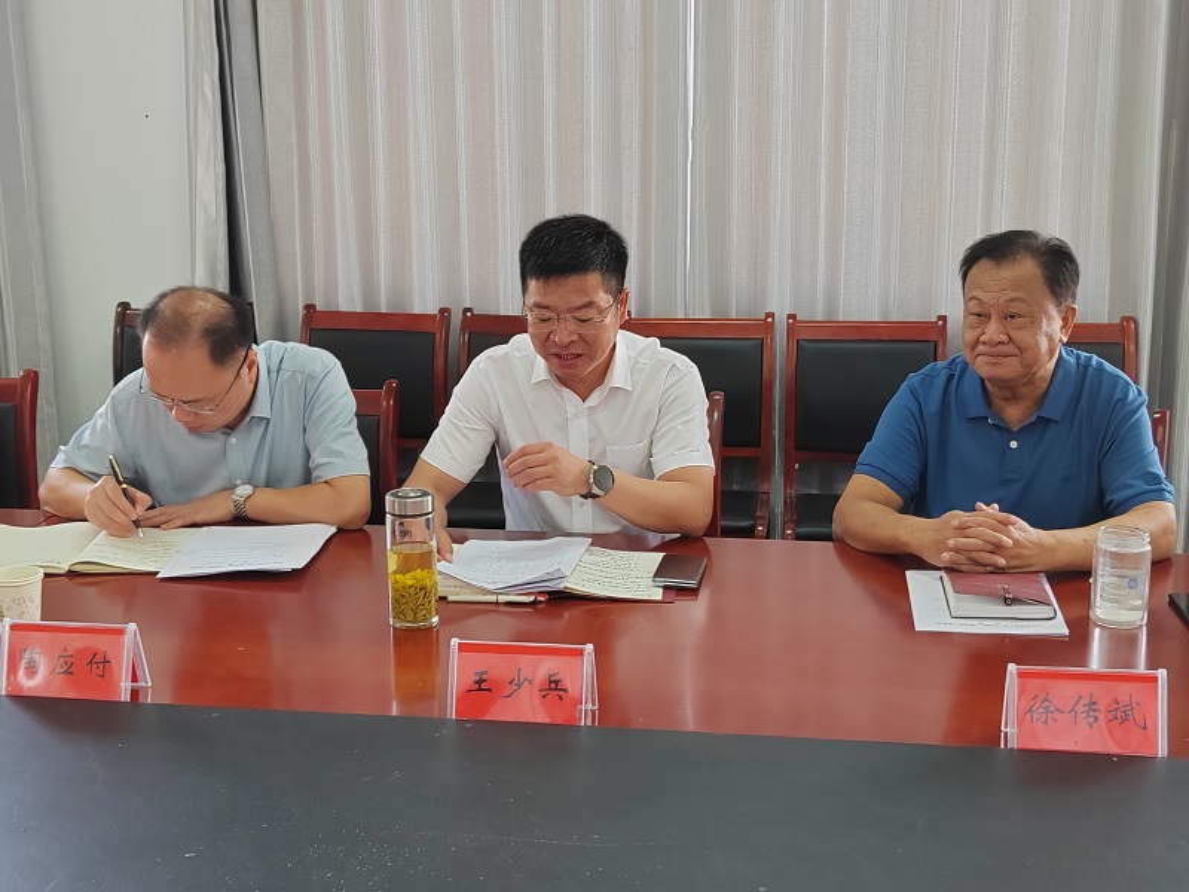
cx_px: 594
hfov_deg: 39.7
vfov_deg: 30.3
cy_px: 446
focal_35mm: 48
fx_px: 1649
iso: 800
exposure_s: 1/100
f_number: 1.9
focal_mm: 5.52
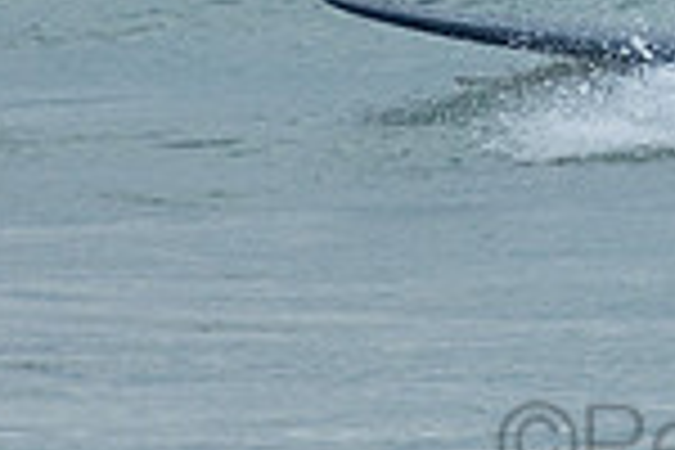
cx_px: 846
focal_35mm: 2319
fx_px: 43478
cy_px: -304
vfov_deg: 0.6
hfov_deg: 0.9
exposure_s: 1/1000
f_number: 5.6
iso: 400
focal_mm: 400
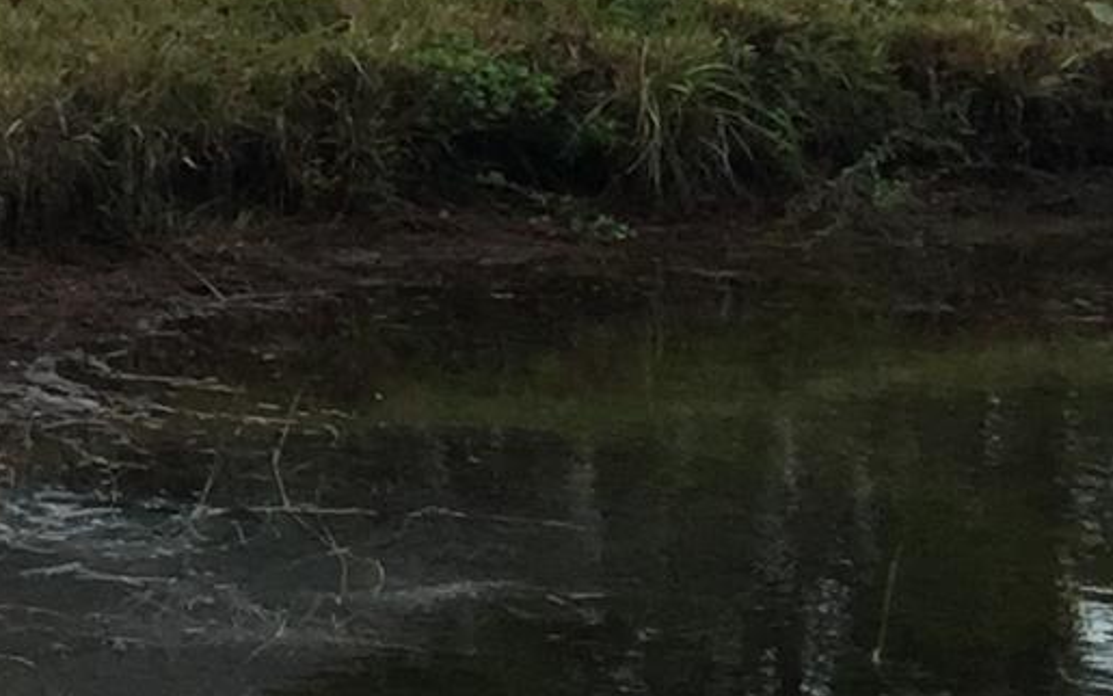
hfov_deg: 10.5
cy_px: -642
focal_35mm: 179
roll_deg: -0.1
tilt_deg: +0.7
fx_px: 5430
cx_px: -1264
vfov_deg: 7.1
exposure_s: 1/1276
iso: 32
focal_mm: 4.15
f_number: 2.2
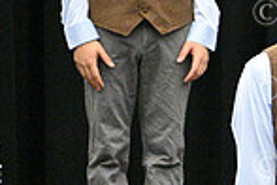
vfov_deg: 2.3
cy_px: 50
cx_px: 526
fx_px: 4555
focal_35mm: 592
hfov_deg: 3.5
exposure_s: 1/1000
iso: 12800
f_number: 2.8
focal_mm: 150
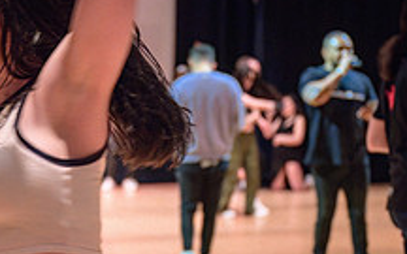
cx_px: -24
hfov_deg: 13.8
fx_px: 1653
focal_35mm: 149
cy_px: 244
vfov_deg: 8.8
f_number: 2.8
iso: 2500
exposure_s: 1/125
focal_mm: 47
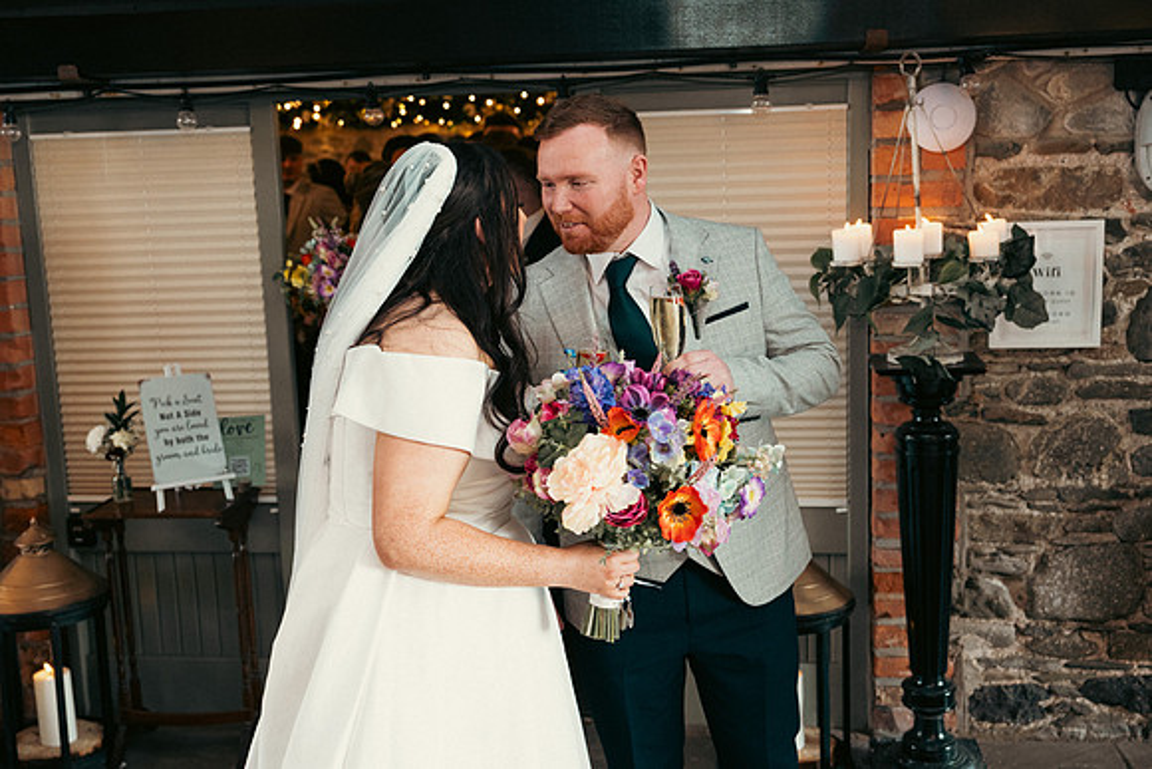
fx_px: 1312
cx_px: 576
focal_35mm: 41
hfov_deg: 47.4
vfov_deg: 32.6
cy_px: 384
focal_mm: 41
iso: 1250
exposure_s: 1/160
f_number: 3.5
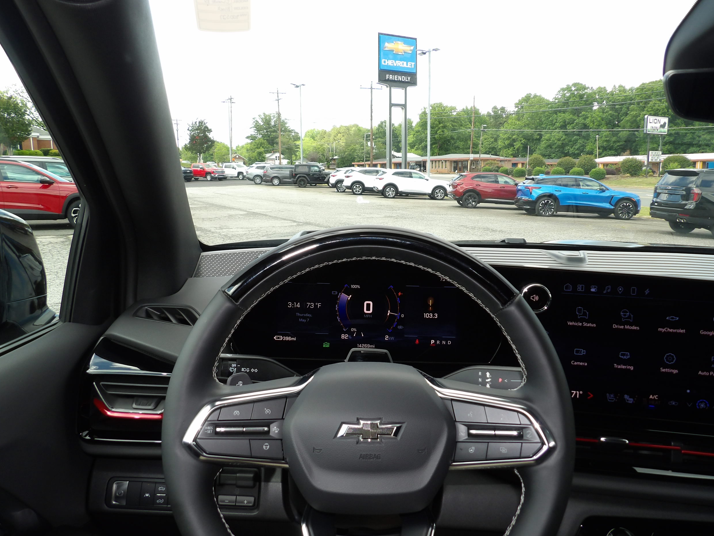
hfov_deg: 69.4
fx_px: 516
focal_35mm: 25
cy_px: 261
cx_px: 359
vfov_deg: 54.9
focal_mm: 4.3
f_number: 3.2
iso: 100
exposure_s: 1/193
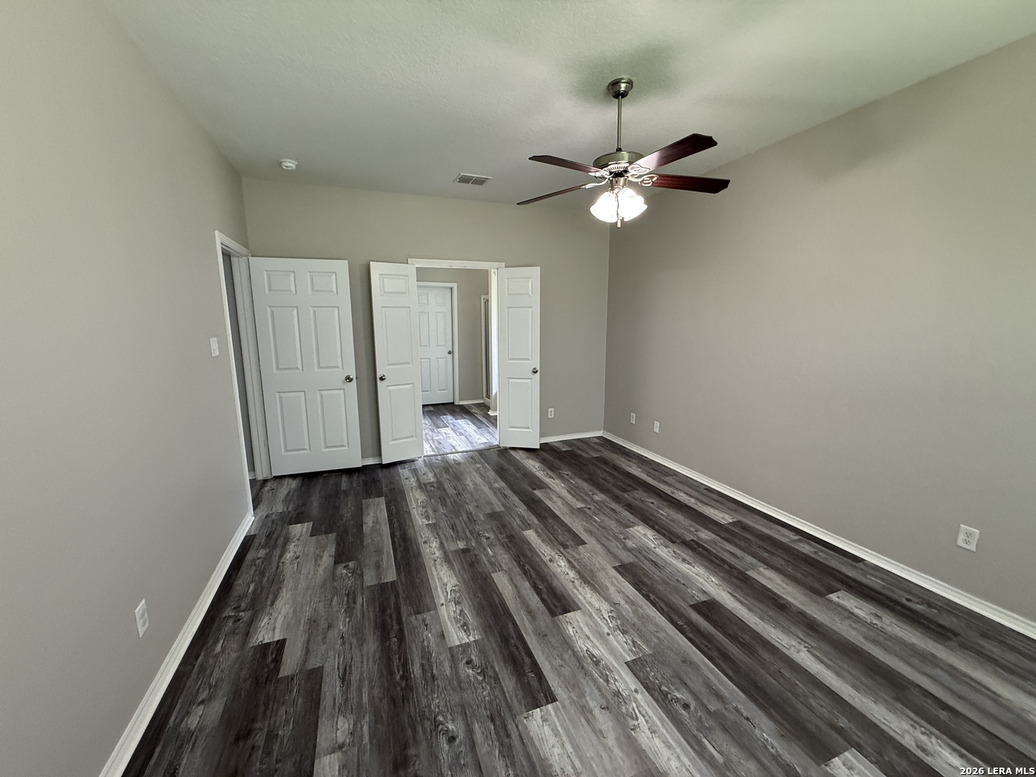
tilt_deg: -8.3
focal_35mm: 14
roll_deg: +0.9
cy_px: 388
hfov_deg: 102.1
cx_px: 518
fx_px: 419
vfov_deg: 85.7
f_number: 2.2
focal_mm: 2.22
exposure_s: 1/120
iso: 320
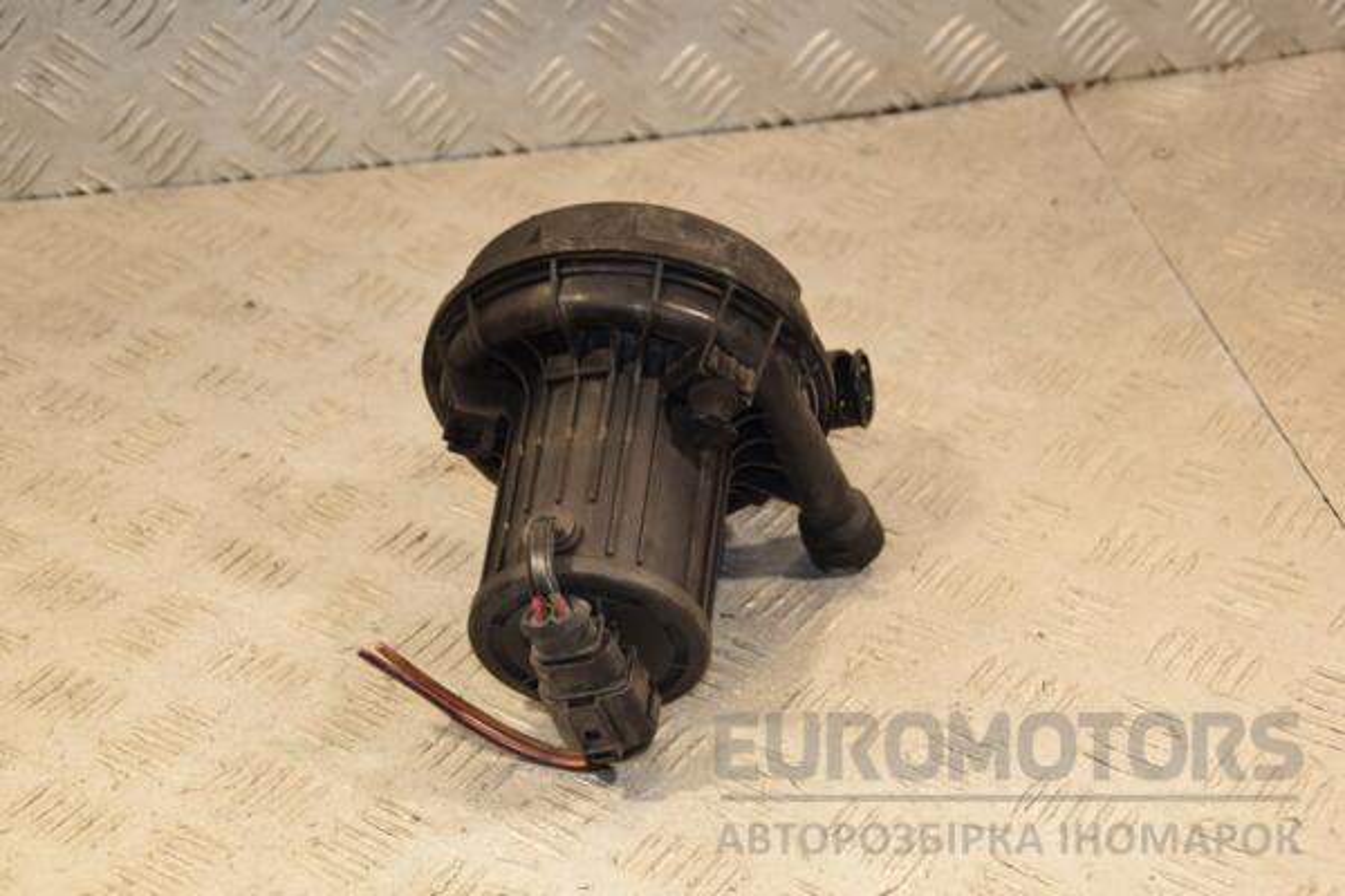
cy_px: 448
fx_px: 2802
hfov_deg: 27.0
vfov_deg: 18.2
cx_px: 672
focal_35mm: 75
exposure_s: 1/200
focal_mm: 50
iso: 800
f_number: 5.6
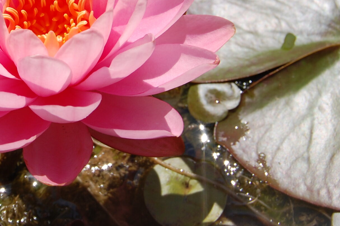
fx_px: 925
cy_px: 22
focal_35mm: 98
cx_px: 49
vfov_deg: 13.8
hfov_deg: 20.5
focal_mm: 31
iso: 200
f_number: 10
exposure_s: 1/400
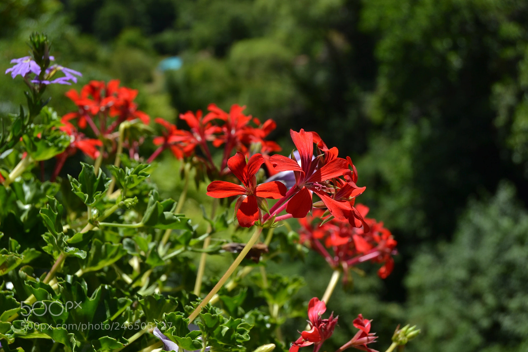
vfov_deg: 23.8
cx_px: 264
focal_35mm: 57
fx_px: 836
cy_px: 176
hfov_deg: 35.1
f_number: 8
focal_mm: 38
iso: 100
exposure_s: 1/250
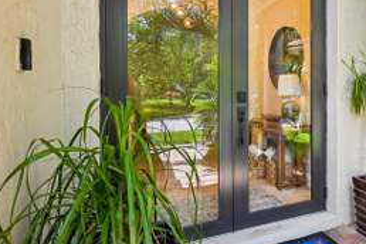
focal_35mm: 26
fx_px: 264
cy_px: 97
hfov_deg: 65.1
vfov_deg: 49.2
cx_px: 275
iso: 1000
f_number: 8
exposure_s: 1/400
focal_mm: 14
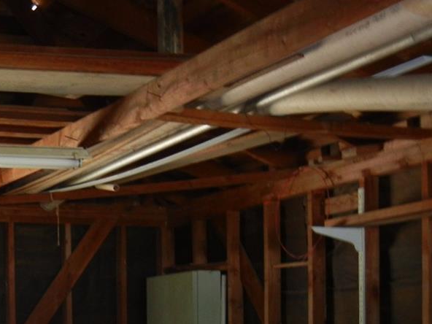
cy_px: 352
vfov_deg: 18.7
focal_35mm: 76
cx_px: 11
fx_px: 948
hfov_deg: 24.6
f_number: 3.5
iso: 200
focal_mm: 5.4
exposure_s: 1/30
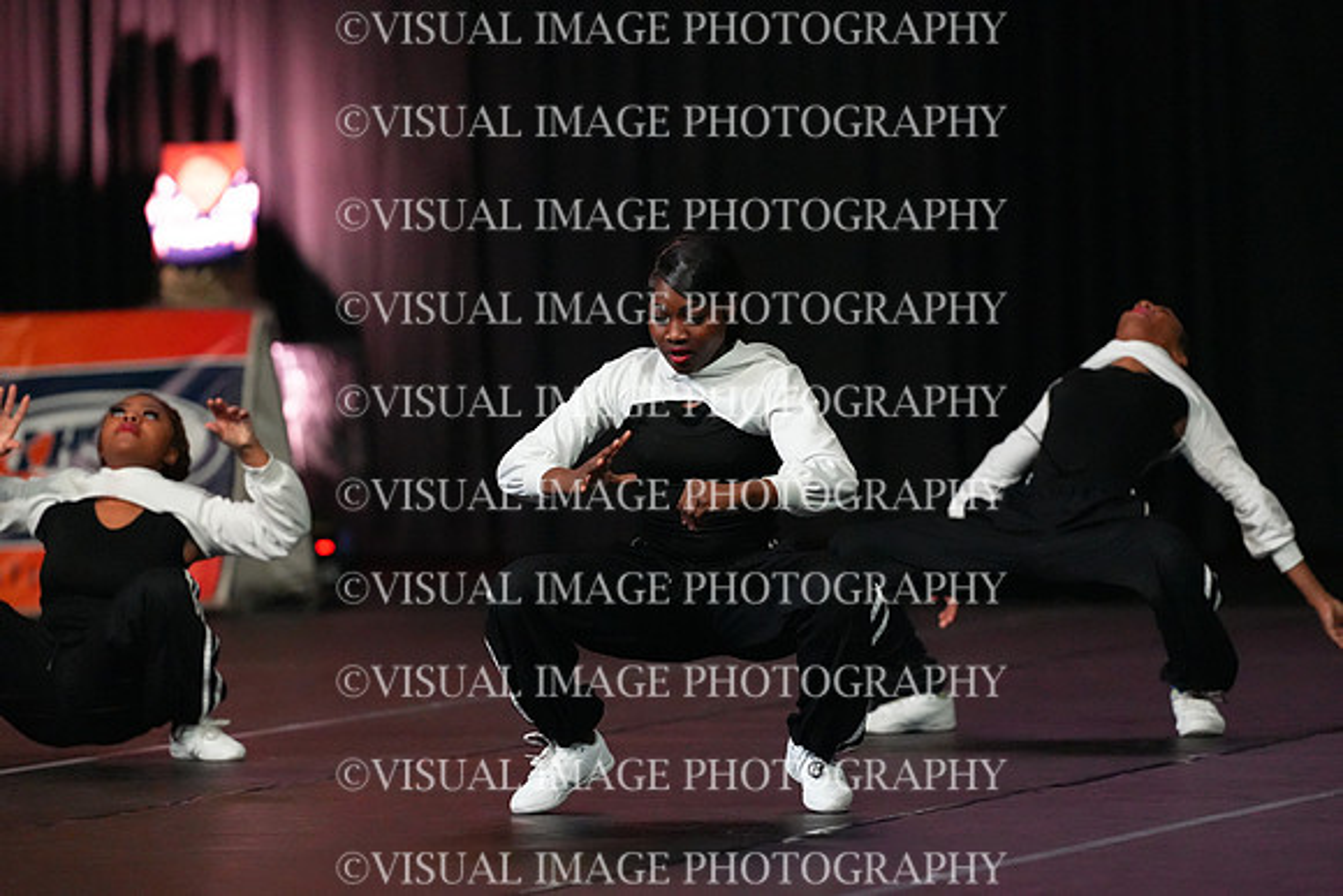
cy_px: 448
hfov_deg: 6.9
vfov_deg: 4.6
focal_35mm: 300
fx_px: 11194
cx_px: 672
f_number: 3.5
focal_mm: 300
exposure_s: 1/1250
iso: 16000
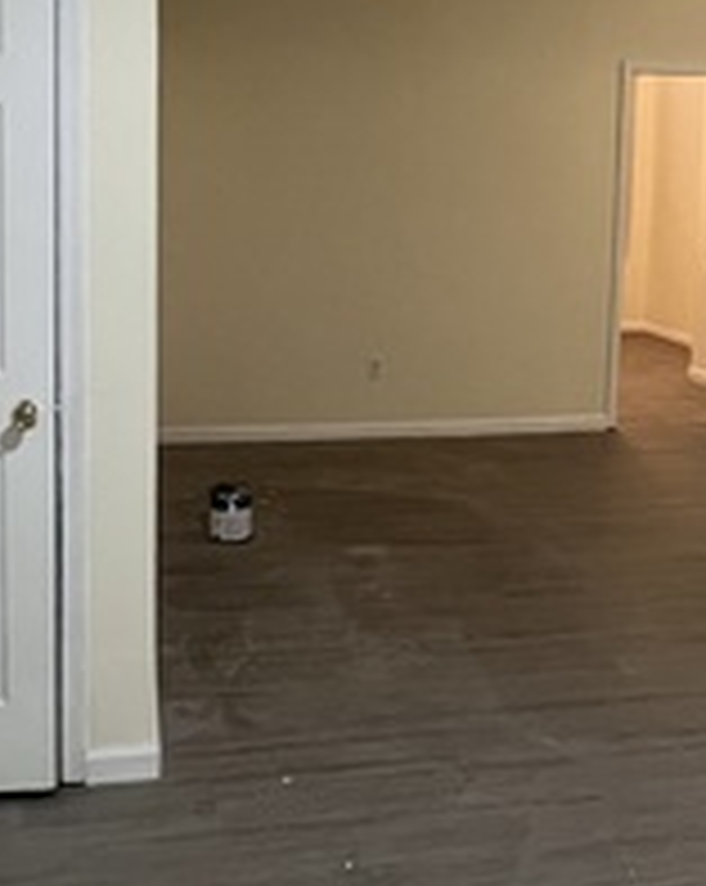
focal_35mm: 43
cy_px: 299
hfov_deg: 34.8
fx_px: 1126
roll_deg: -2.5
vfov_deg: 42.4
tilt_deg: -9.0
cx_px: 405
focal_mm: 1.57
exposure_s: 1/60
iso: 500
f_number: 1.8
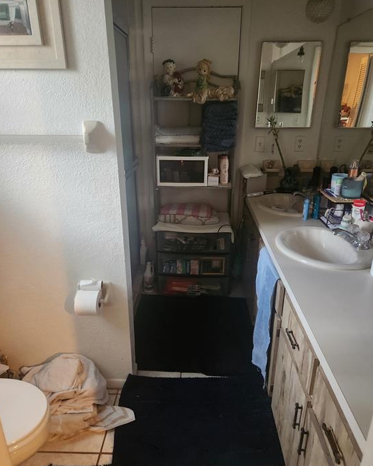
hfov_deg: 56.8
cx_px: 187
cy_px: 242
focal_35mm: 25
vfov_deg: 68.1
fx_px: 345
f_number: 1.8
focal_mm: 5.4
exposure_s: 1/24
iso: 800
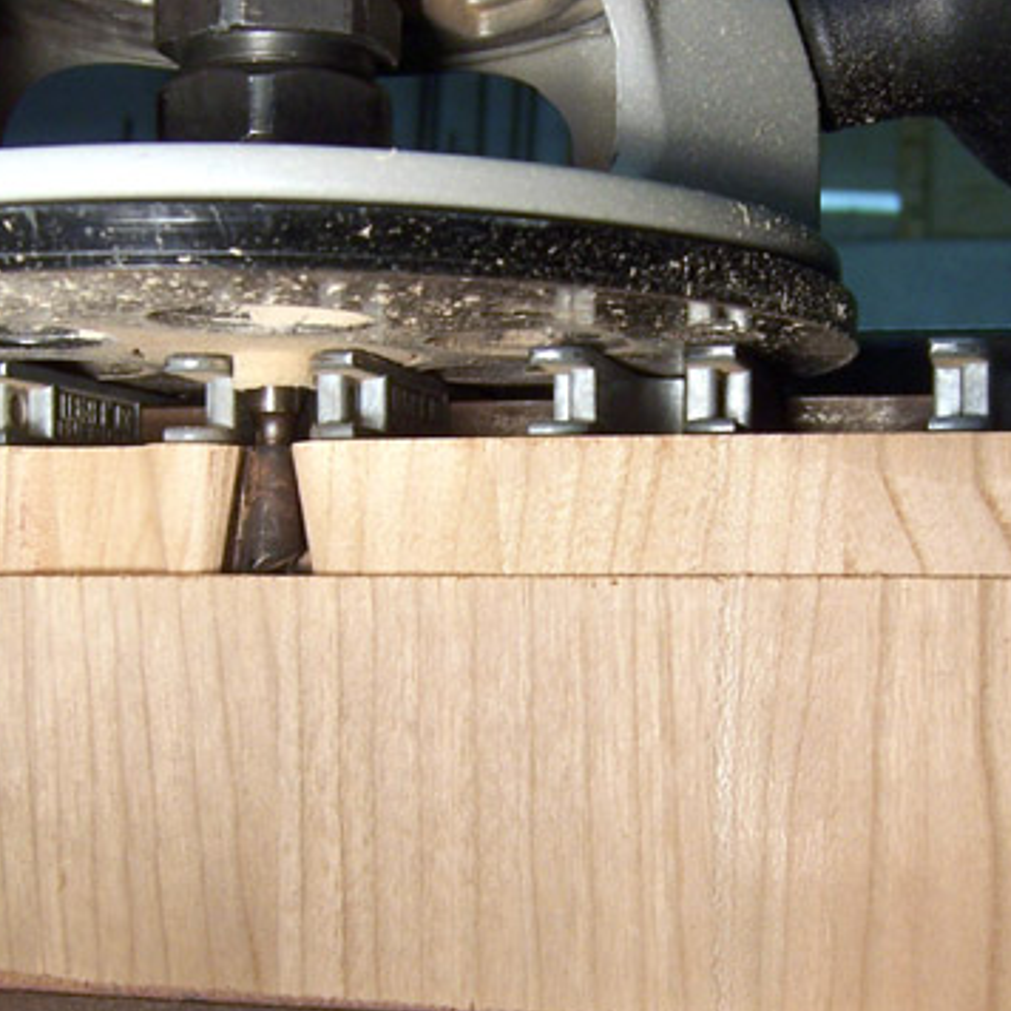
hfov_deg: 29.1
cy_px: 696
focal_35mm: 59
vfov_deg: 28.8
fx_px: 1950
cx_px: 548
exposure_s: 1/45
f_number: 3.4
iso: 80
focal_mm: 5.5
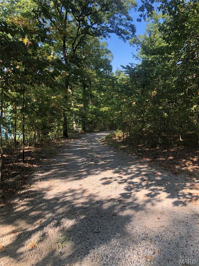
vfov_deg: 63.4
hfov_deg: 49.7
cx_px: 100
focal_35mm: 28
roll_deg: -1.2
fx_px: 215
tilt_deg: -11.8
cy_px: 133
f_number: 1.8
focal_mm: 3.99
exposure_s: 1/291
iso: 20
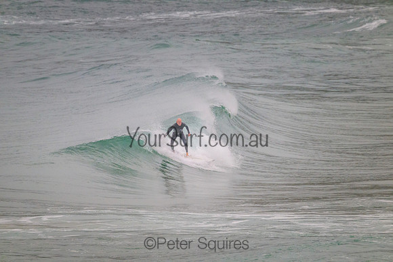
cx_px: 196
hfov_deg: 2.6
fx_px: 8735
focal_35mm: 800
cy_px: 131
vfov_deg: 1.7
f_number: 11
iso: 3200
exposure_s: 1/1250
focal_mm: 800
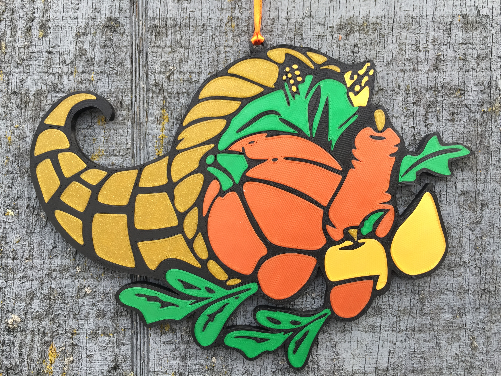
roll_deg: -1.1
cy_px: 188
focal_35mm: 29
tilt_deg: -3.8
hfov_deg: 61.7
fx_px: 420
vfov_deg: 48.2
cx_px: 250
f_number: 2.2
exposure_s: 1/120
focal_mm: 4.15
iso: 40
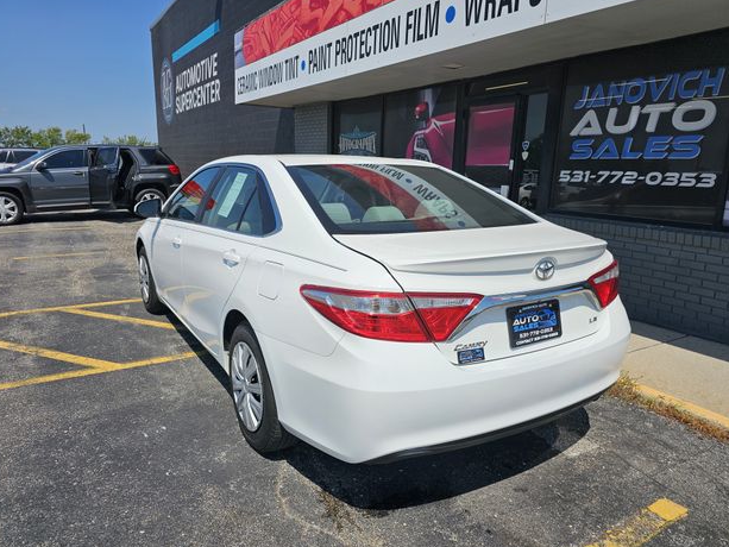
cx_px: 370
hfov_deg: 71.6
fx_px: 506
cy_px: 276
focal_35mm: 24
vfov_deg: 56.8
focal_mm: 6.3
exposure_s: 1/1529
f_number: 1.7
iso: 10
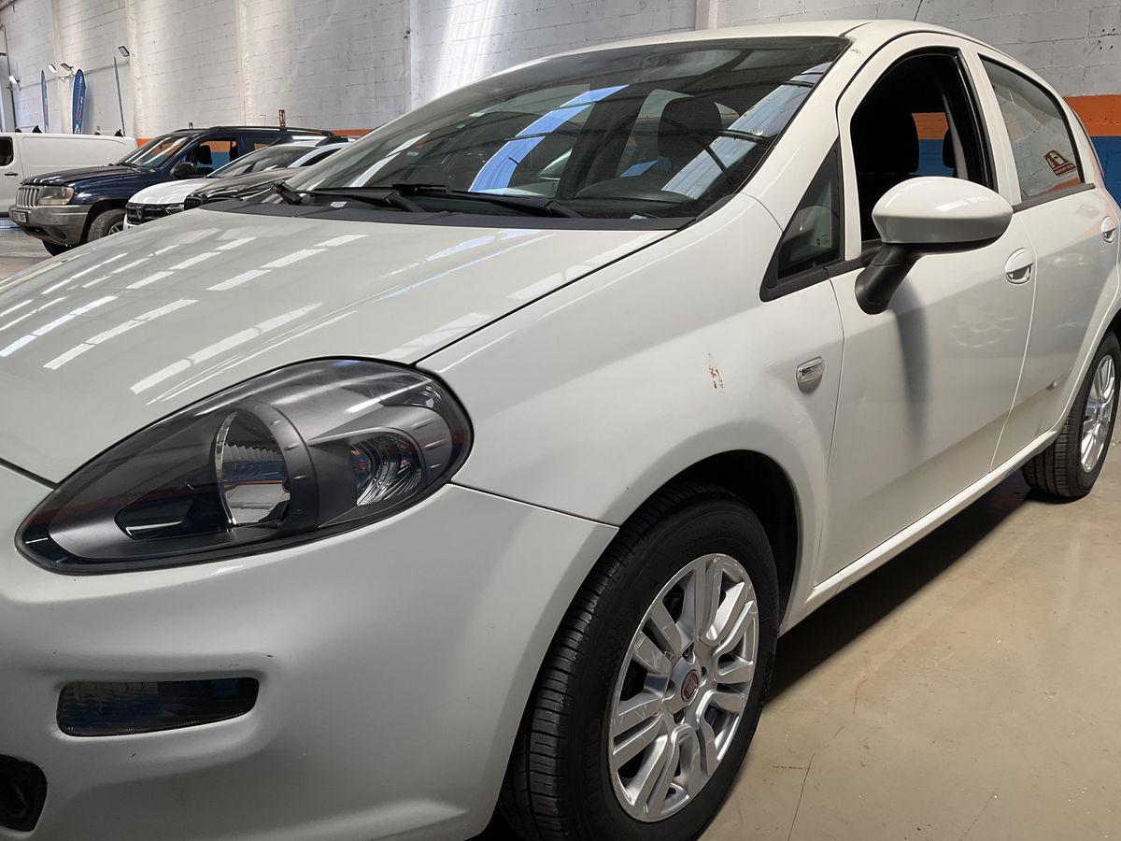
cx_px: 560
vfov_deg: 48.2
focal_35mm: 29
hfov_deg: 61.7
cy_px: 420
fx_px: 939
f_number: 1.8
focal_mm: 3
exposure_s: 1/213
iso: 20
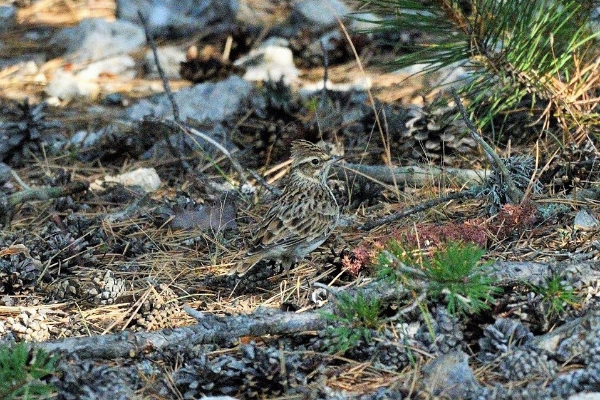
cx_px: 300
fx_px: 12501
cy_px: 200
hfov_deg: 2.7
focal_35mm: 750
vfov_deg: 1.8
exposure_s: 1/2000
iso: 4000
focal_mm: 500
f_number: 7.1
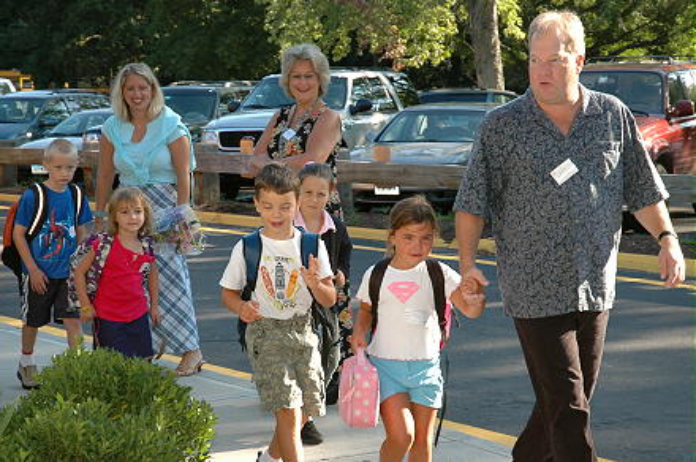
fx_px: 1593
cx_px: 348
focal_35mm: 82
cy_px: 231
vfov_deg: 16.5
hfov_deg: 24.7
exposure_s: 1/125
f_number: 5.6
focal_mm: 55
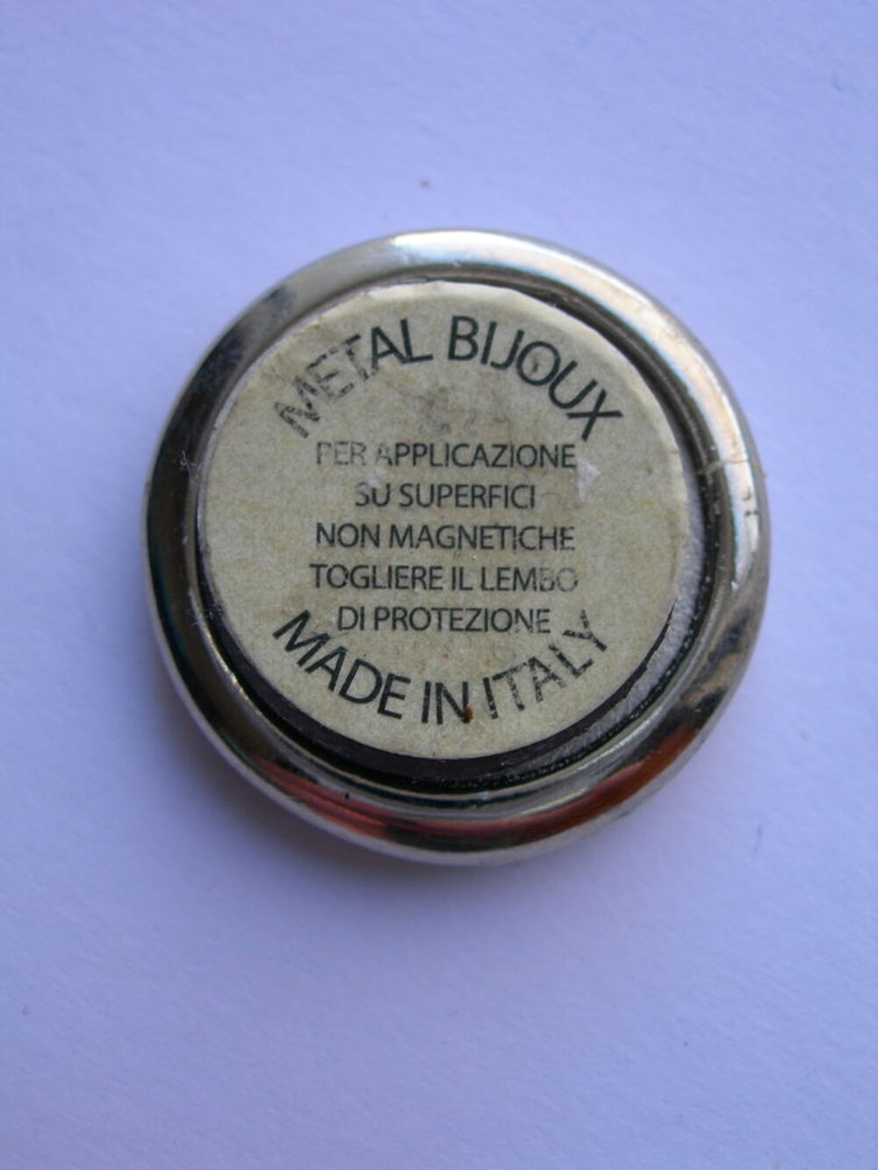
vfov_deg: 37.5
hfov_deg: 28.6
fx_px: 1724
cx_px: 439
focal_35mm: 51
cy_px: 585
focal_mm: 10.6
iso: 50
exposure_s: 1/55.6
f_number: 3.2
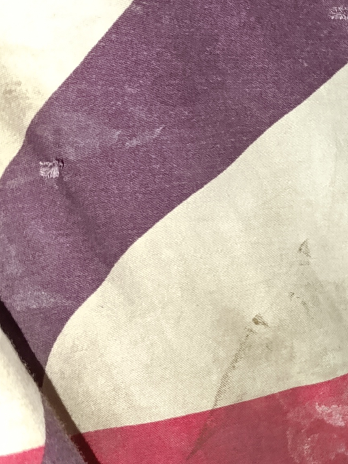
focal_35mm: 82
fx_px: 1099
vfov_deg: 23.8
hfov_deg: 15.8
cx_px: 588
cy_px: 216
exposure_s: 1/50
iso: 1600
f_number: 1.6
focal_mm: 6.14
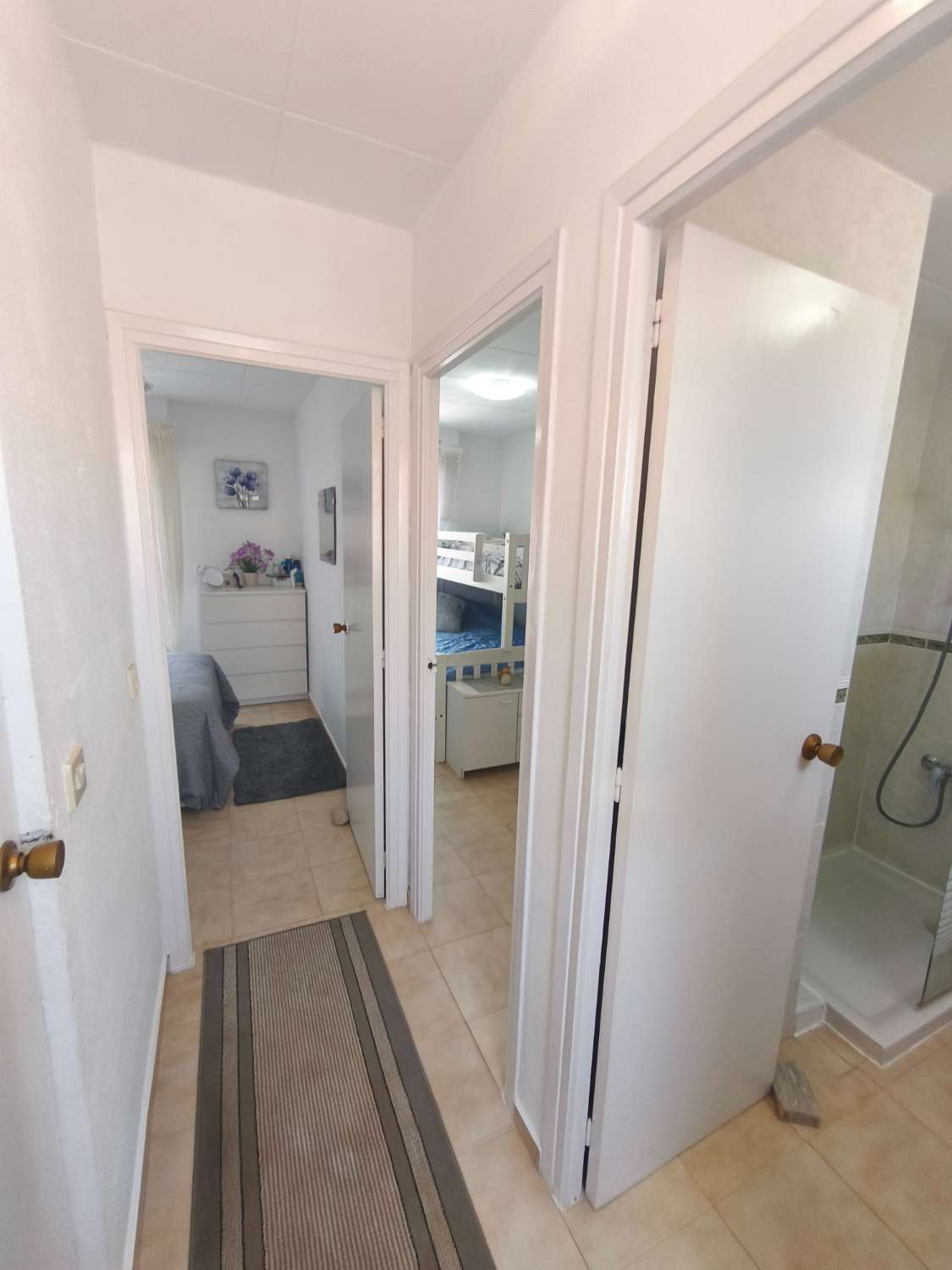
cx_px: 476
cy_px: 635
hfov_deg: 81.7
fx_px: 550
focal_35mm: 15
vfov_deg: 98.2
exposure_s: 1/50
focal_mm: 1.91
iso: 100
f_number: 2.2
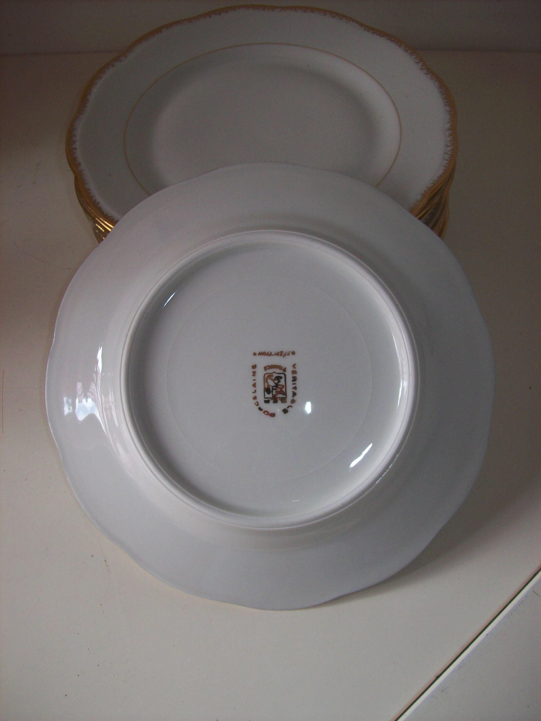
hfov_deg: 39.6
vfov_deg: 51.4
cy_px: 360
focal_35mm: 36
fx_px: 751
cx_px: 270
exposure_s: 1/64
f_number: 2.7
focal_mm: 6
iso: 80
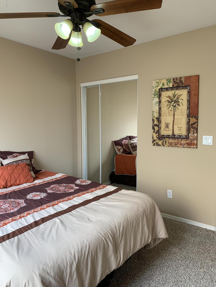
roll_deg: +0.3
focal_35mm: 26
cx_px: 108
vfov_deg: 67.3
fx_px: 216
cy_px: 144
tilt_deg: -4.8
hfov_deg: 53.1
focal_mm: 4.25
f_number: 1.8
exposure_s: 1/60
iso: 64
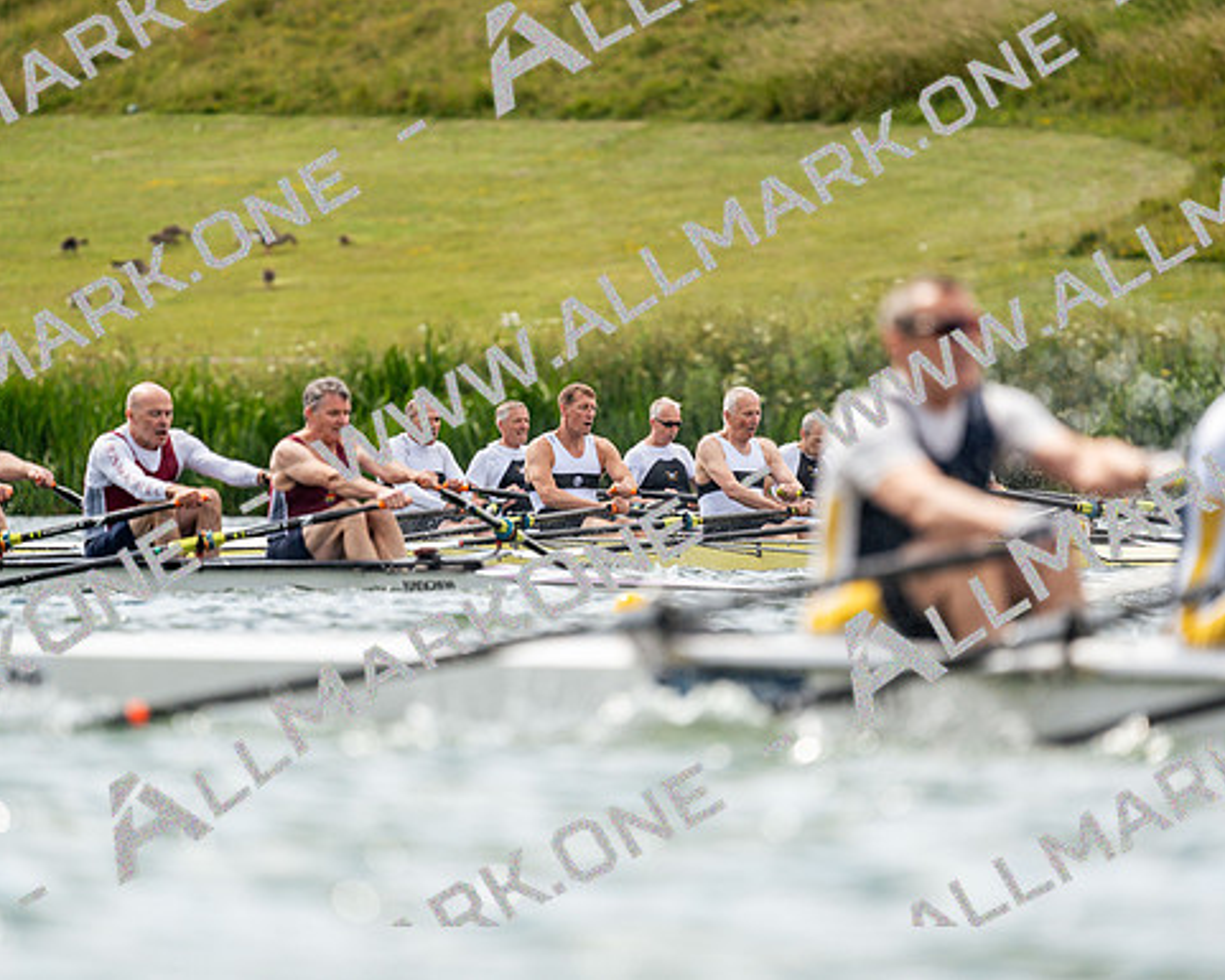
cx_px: 627
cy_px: 490
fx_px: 24622
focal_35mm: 679
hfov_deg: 2.8
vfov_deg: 2.3
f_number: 6.3
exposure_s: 1/2000
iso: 320
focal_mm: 600
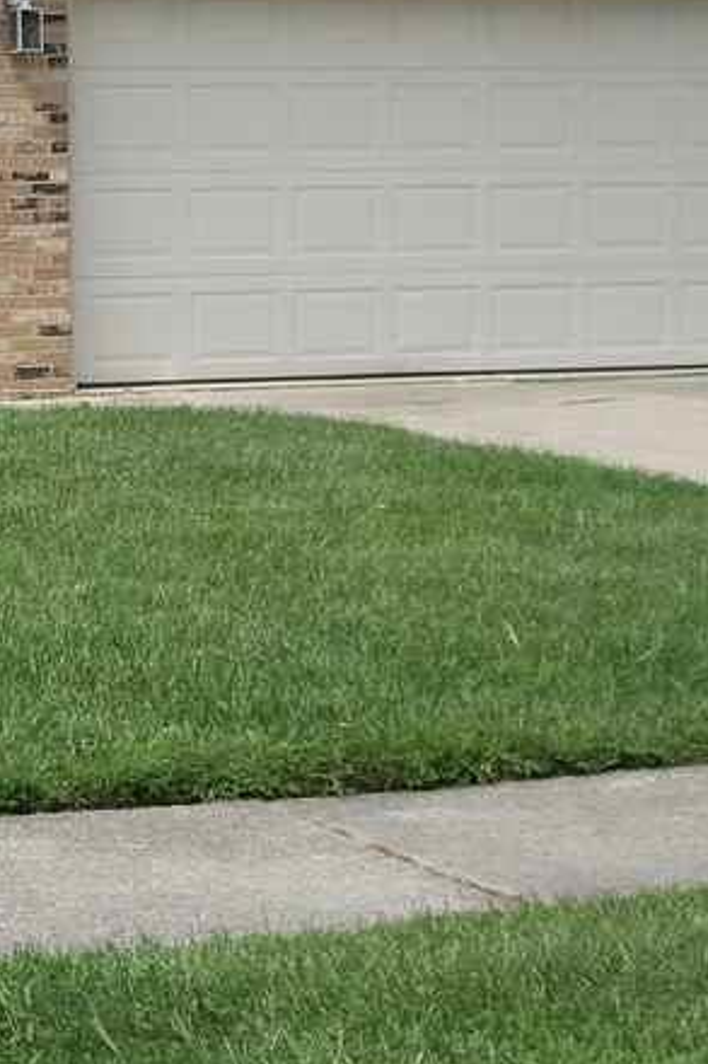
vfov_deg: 17.8
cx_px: -331
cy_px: 353
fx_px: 3395
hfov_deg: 11.4
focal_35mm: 115
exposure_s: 1/250
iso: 50
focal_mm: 7.9
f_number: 5.6
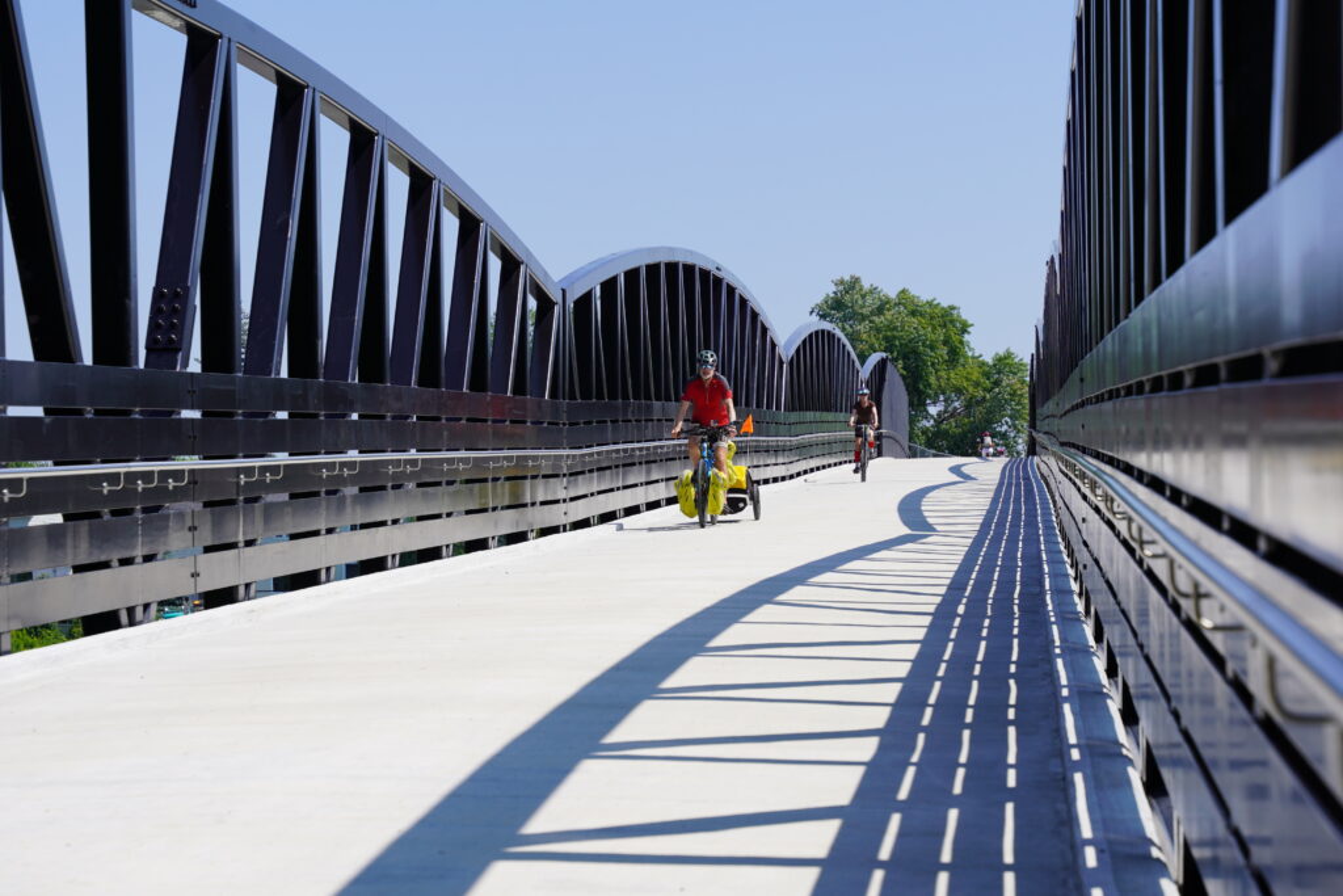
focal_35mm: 105
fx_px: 3917
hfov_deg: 19.5
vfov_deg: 13.0
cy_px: 448
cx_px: 672
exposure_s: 1/800
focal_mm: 70
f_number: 5
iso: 100
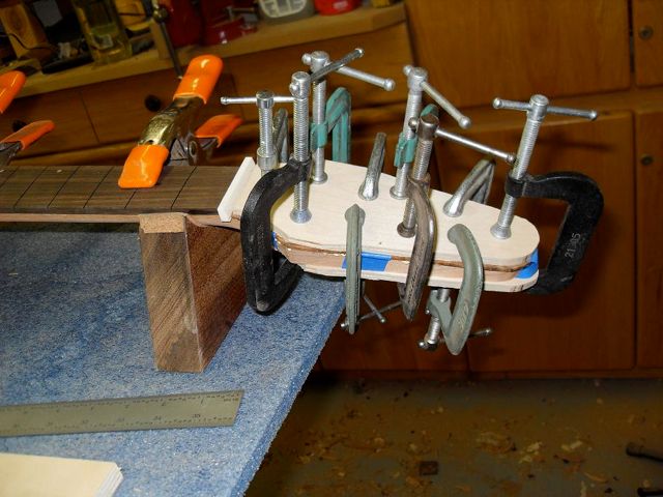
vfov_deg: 40.7
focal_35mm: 35
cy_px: 248
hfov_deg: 52.6
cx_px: 332
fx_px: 670
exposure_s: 1/45
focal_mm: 6.3
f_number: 2.8
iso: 100
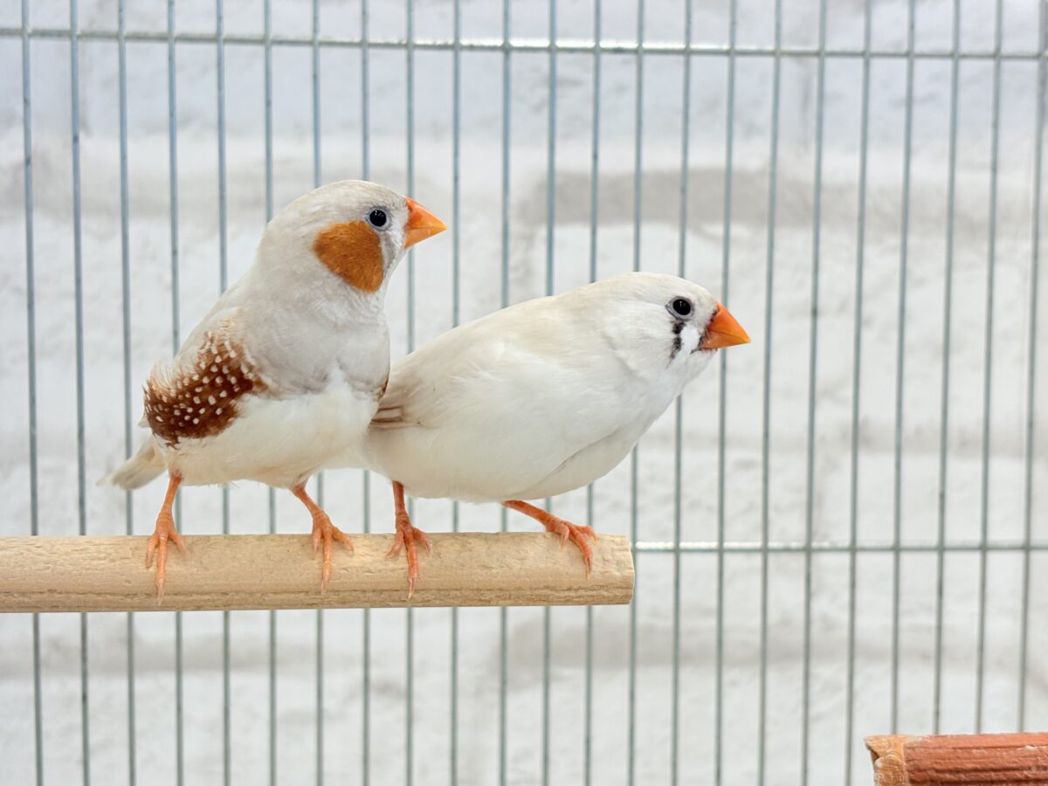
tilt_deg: -3.7
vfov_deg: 28.0
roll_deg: +0.0
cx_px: 524
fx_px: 1574
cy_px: 393
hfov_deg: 36.8
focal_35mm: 52
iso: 80
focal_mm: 5.96
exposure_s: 1/100
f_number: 1.6
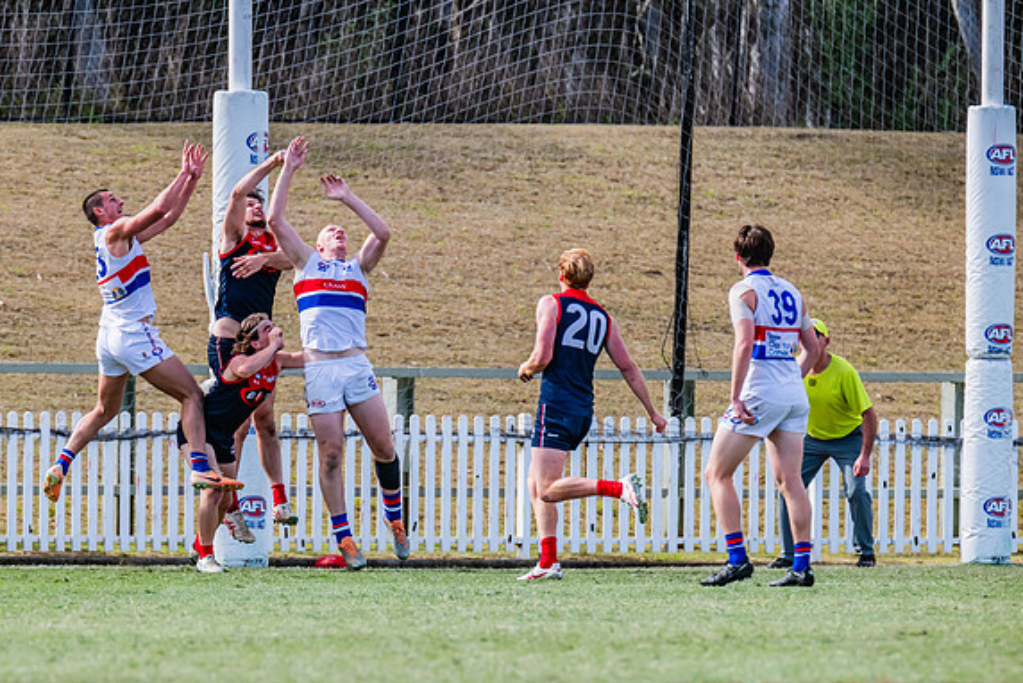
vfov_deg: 2.2
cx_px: 354
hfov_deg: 3.3
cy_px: 373
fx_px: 18024
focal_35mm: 634
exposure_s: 1/2000
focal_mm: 420
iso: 800
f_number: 6.3
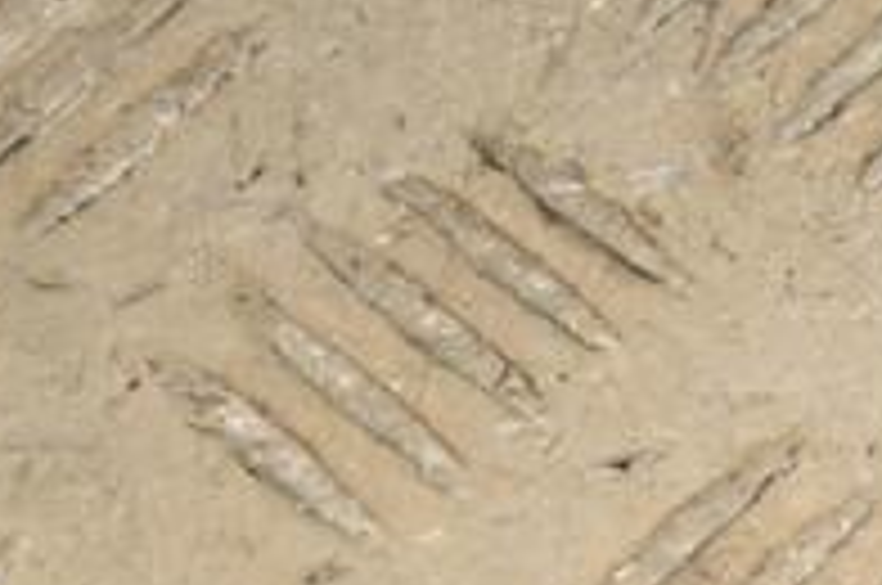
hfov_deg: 5.6
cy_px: 32
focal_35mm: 368
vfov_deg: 3.7
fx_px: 9001
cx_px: 1215
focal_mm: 80
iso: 800
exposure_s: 1/200
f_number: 9
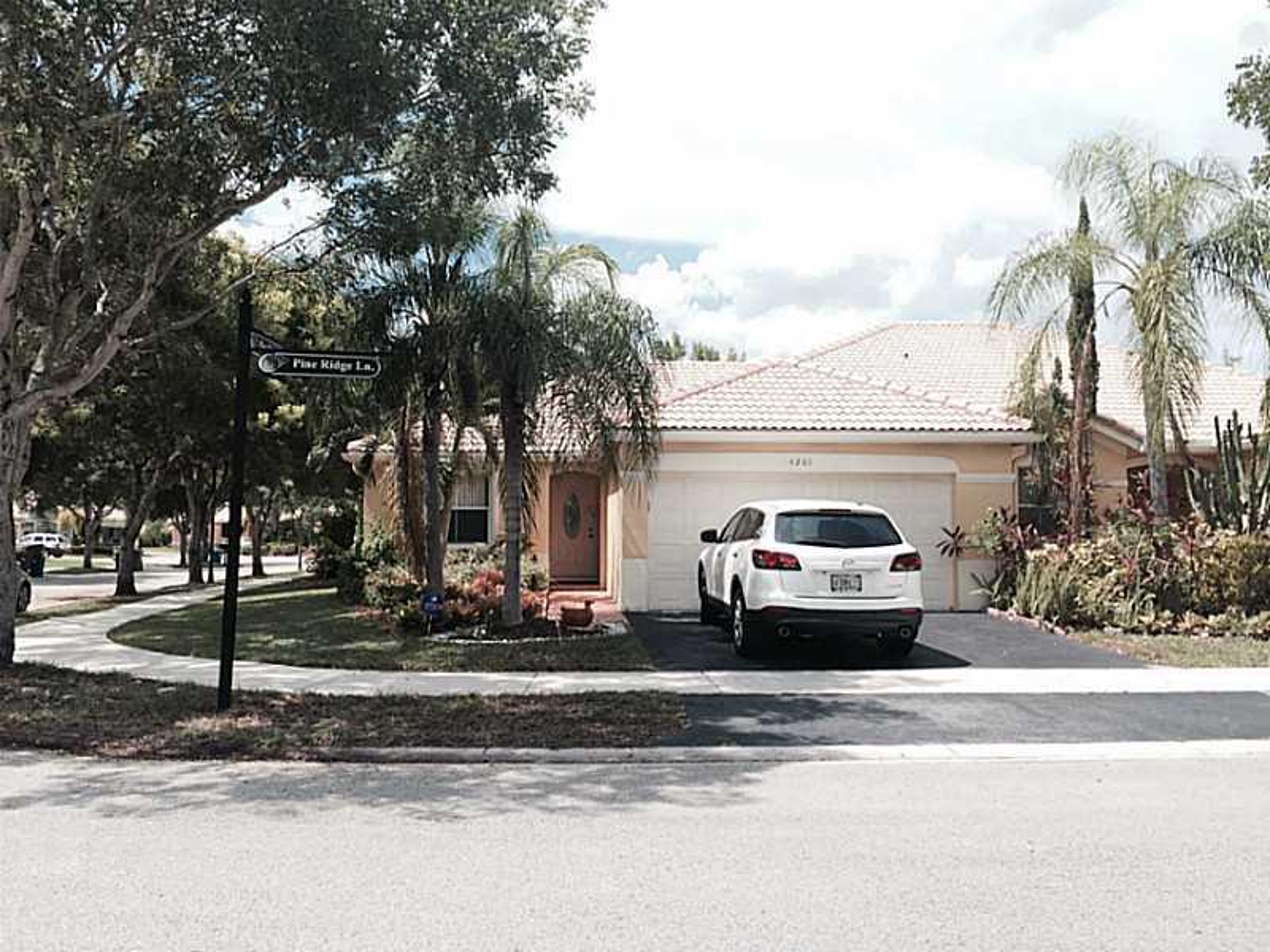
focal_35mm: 29
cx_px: 635
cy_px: 476
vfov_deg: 48.2
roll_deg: +0.2
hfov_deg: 61.7
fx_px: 1064
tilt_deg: +3.3
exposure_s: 1/1282
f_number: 2.2
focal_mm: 4.15
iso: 32
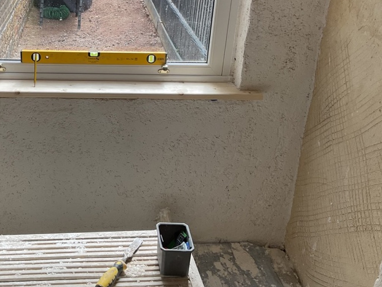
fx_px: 508
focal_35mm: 46
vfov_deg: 31.2
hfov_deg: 40.1
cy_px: 84
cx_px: 94
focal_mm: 3
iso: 32
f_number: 1.8
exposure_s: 1/120
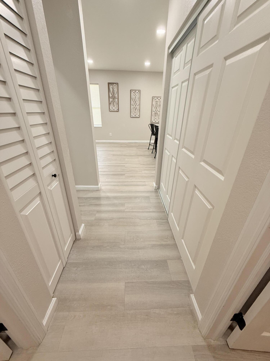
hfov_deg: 85.7
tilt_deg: -24.3
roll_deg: -1.3
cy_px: 180
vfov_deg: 102.1
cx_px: 135
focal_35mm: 14
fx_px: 146
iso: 200
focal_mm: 2.22
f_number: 2.2
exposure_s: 1/120
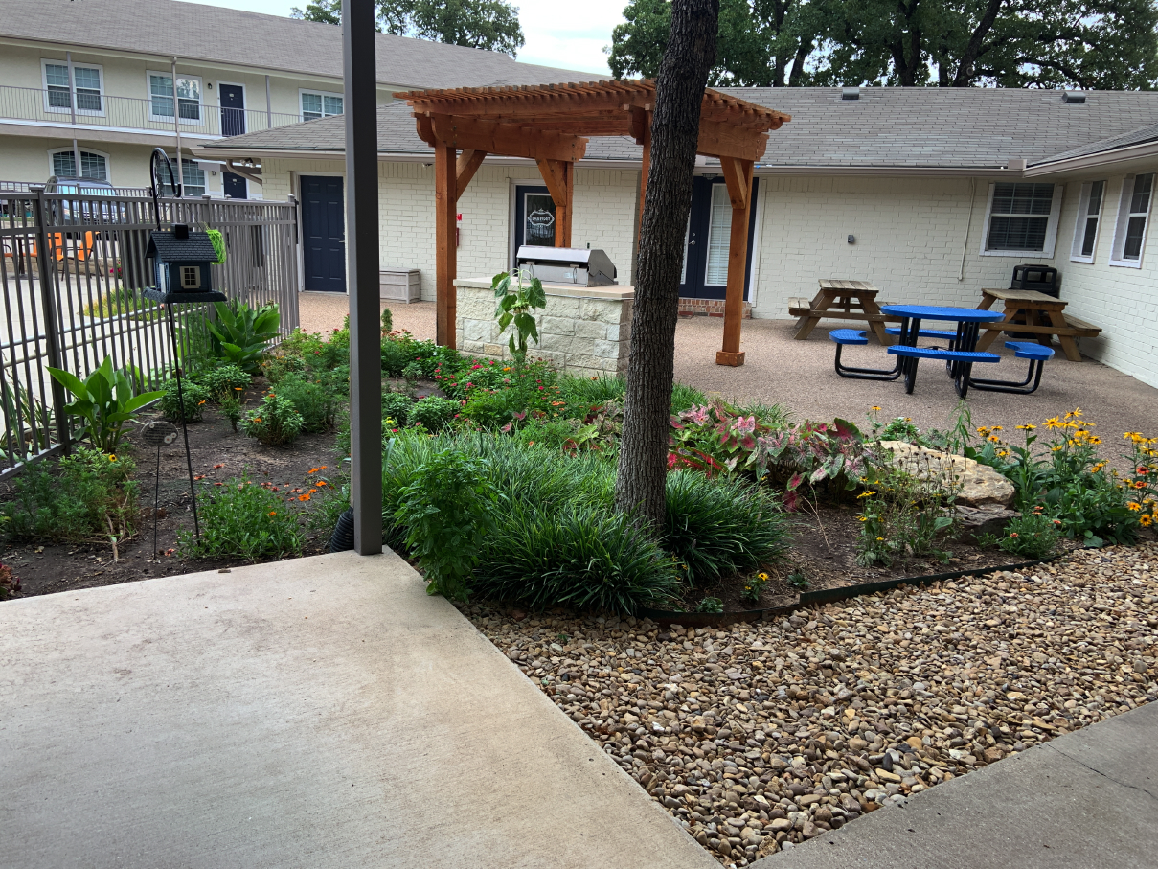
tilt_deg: -14.8
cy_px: 434
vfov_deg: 53.1
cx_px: 579
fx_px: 870
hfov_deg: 67.3
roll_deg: -2.4
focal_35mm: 26
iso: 25
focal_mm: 4.25
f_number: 1.8
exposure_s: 1/161
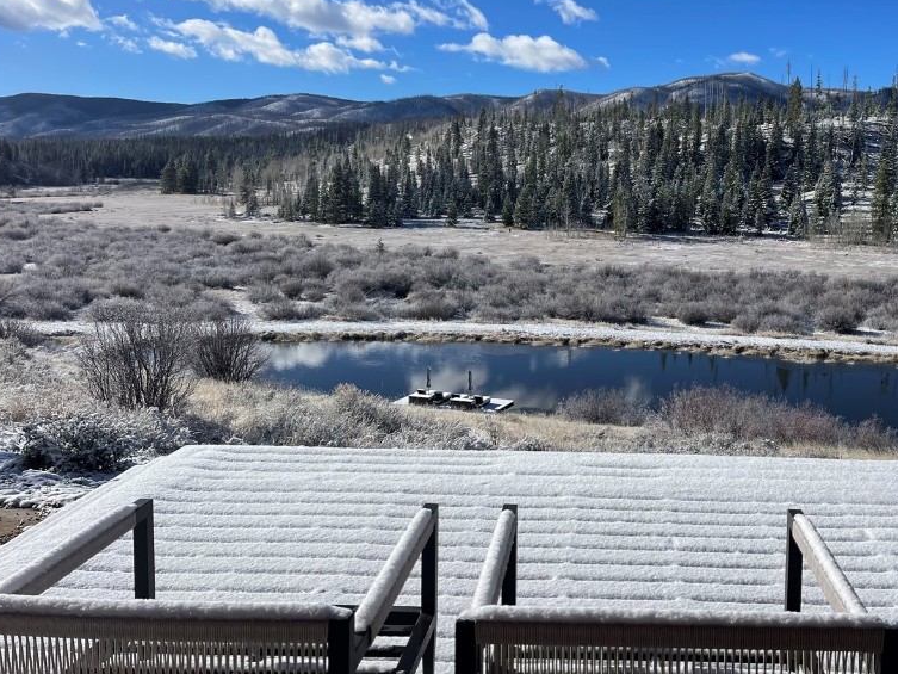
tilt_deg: -6.7
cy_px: 274
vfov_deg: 41.6
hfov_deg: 53.0
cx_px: 595
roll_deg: -0.6
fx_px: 882
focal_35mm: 34
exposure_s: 1/6579
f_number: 1.6
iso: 32
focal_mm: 5.1
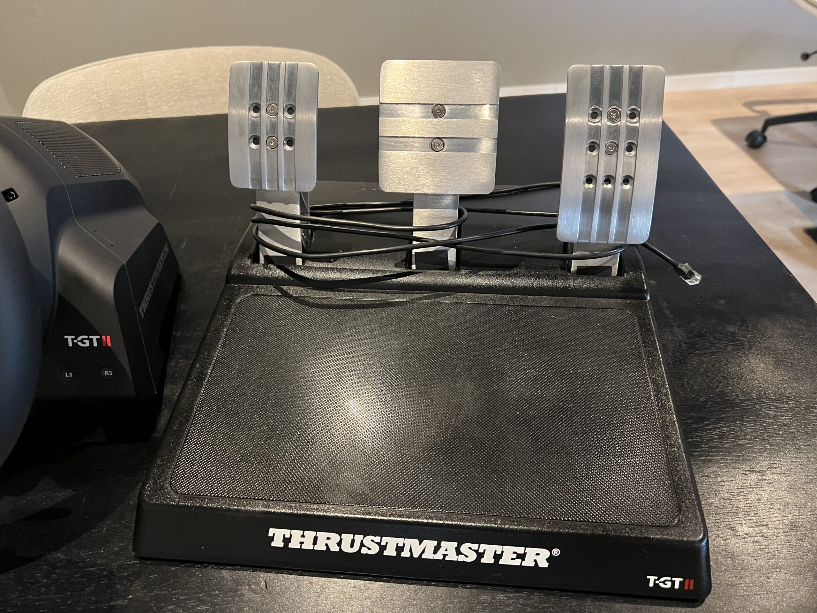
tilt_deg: -42.1
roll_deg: +2.2
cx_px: 408
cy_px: 306
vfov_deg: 53.1
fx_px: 614
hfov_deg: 67.3
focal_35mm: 26
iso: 640
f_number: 1.5
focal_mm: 5.7
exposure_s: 1/38
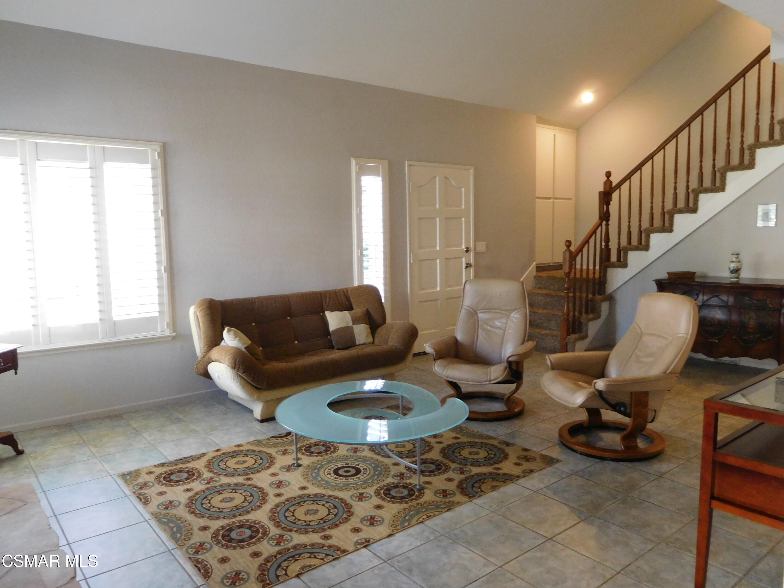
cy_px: 294
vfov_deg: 54.9
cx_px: 392
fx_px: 566
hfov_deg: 69.4
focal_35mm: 25
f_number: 3.4
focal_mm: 4.5
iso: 400
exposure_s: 1/25
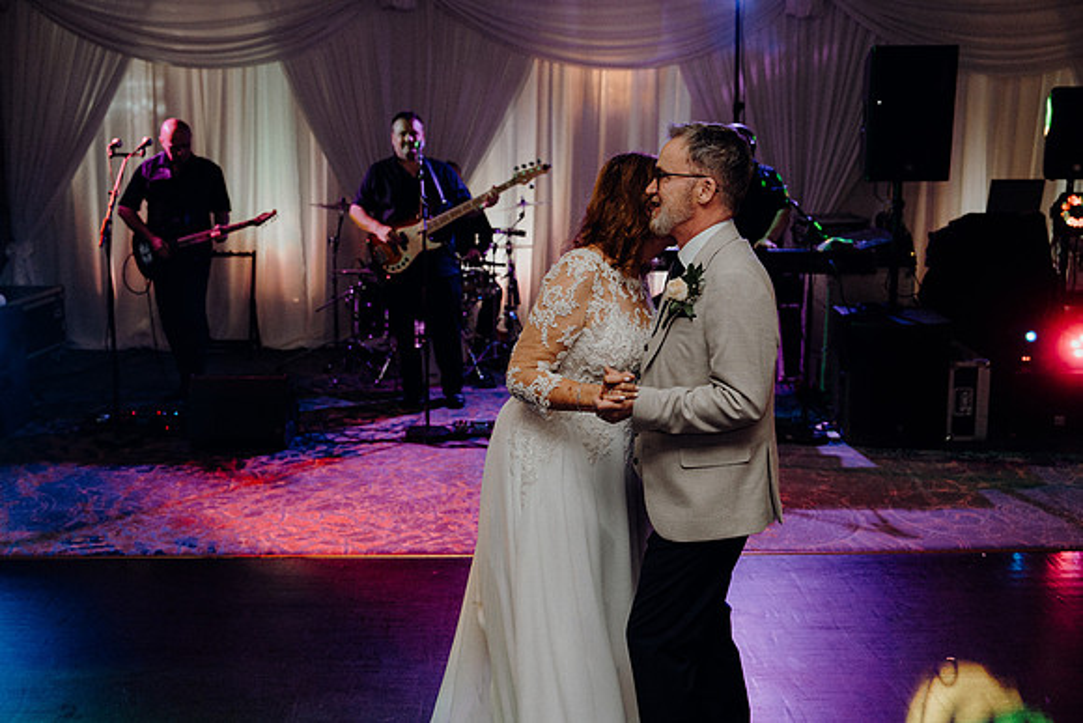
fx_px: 1204
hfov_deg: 48.4
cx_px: 542
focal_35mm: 40
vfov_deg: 33.4
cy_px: 362
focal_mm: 40
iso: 2500
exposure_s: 1/200
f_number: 3.5
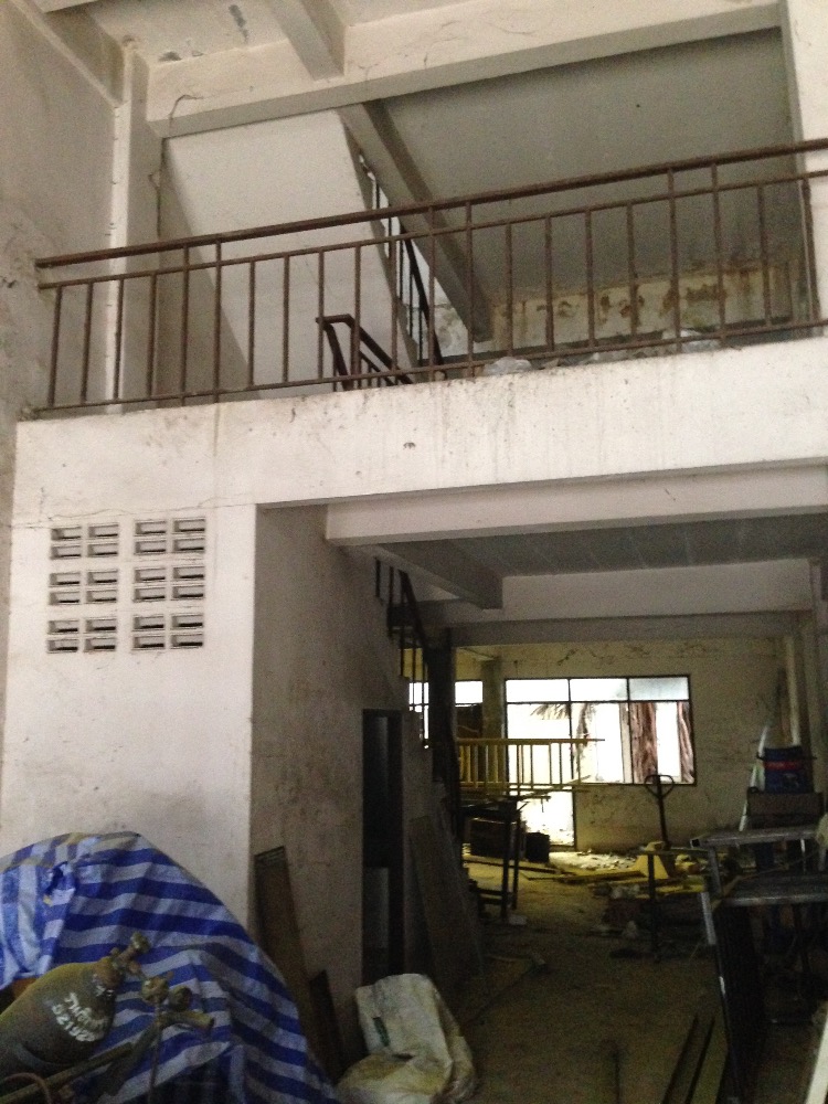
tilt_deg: +13.4
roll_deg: +0.0
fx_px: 1052
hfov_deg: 42.9
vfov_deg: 55.4
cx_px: 414
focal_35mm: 33
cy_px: 552
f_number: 2.4
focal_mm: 4.12
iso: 500
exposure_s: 1/15
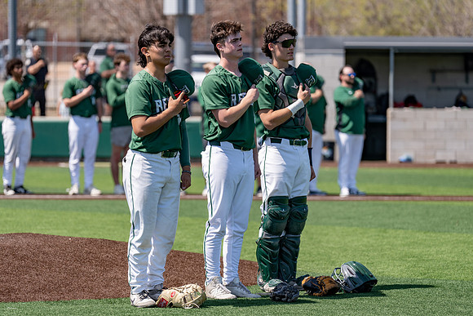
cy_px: 182
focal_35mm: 172
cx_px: 197
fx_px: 2256
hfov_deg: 12.0
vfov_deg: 8.0
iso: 100
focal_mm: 146
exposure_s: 1/2000
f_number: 2.8
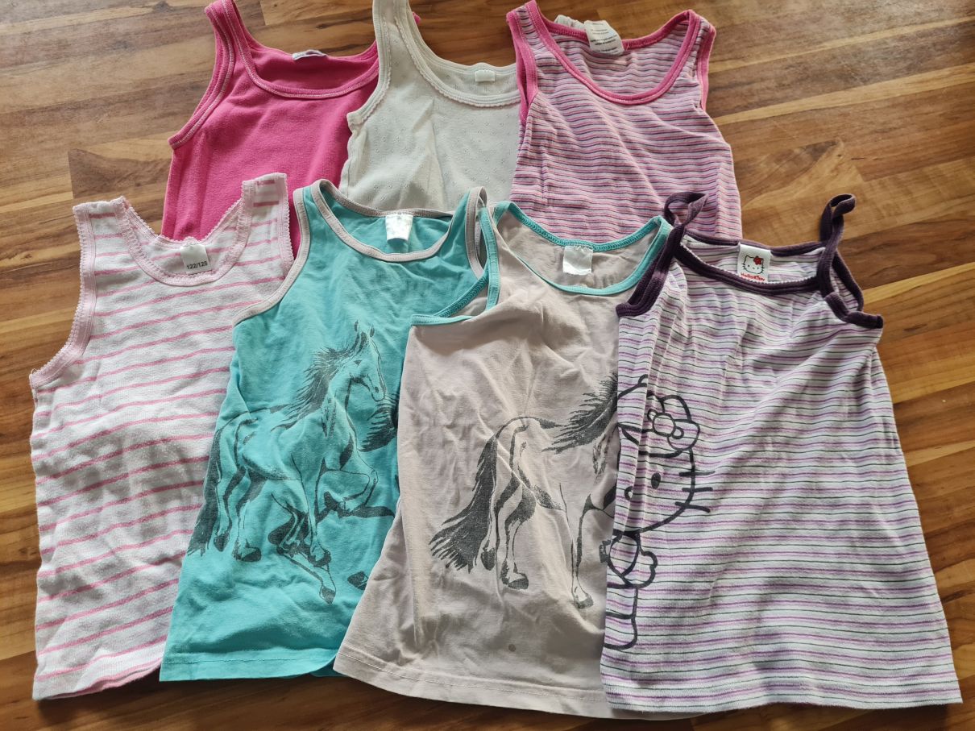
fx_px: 732
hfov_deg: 67.3
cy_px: 366
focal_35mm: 26
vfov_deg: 53.0
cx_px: 488
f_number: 1.8
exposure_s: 1/120
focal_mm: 5.4
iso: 320
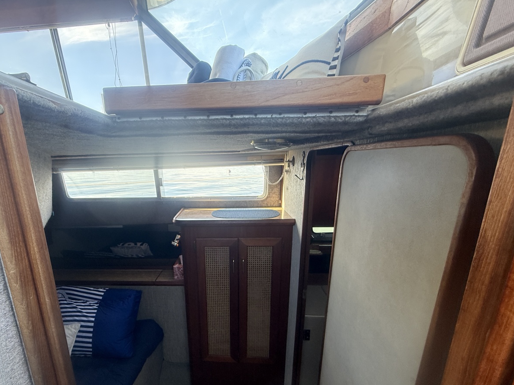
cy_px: 228
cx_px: 210
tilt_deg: -15.6
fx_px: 252
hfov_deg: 90.1
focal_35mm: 17
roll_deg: +0.1
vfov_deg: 74.0
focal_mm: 2.22
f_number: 2.2
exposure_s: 1/99
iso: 160
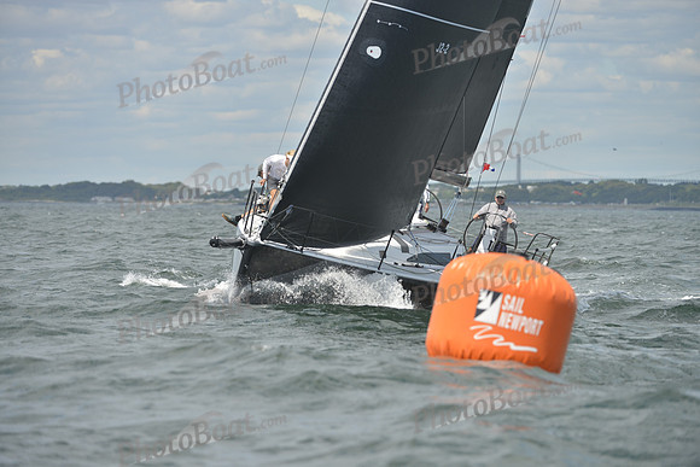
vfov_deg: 5.5
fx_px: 4862
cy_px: 234
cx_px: 350
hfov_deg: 8.2
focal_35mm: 250
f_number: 5
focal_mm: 250
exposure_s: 1/1250
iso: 200
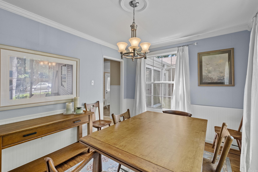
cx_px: 129
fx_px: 107
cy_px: 86
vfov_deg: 77.3
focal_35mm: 15
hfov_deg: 100.4
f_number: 6.4
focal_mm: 10
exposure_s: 1/10
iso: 400
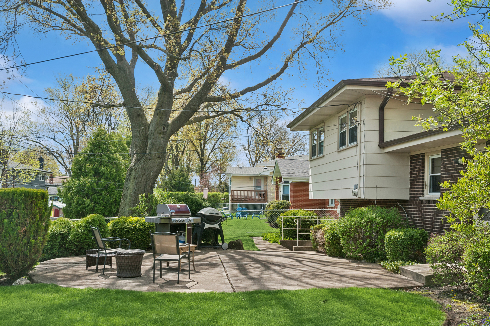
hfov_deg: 44.5
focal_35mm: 44
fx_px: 599
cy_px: 163
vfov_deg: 30.5
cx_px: 245
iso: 400
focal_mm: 44
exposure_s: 1/1000
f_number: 8
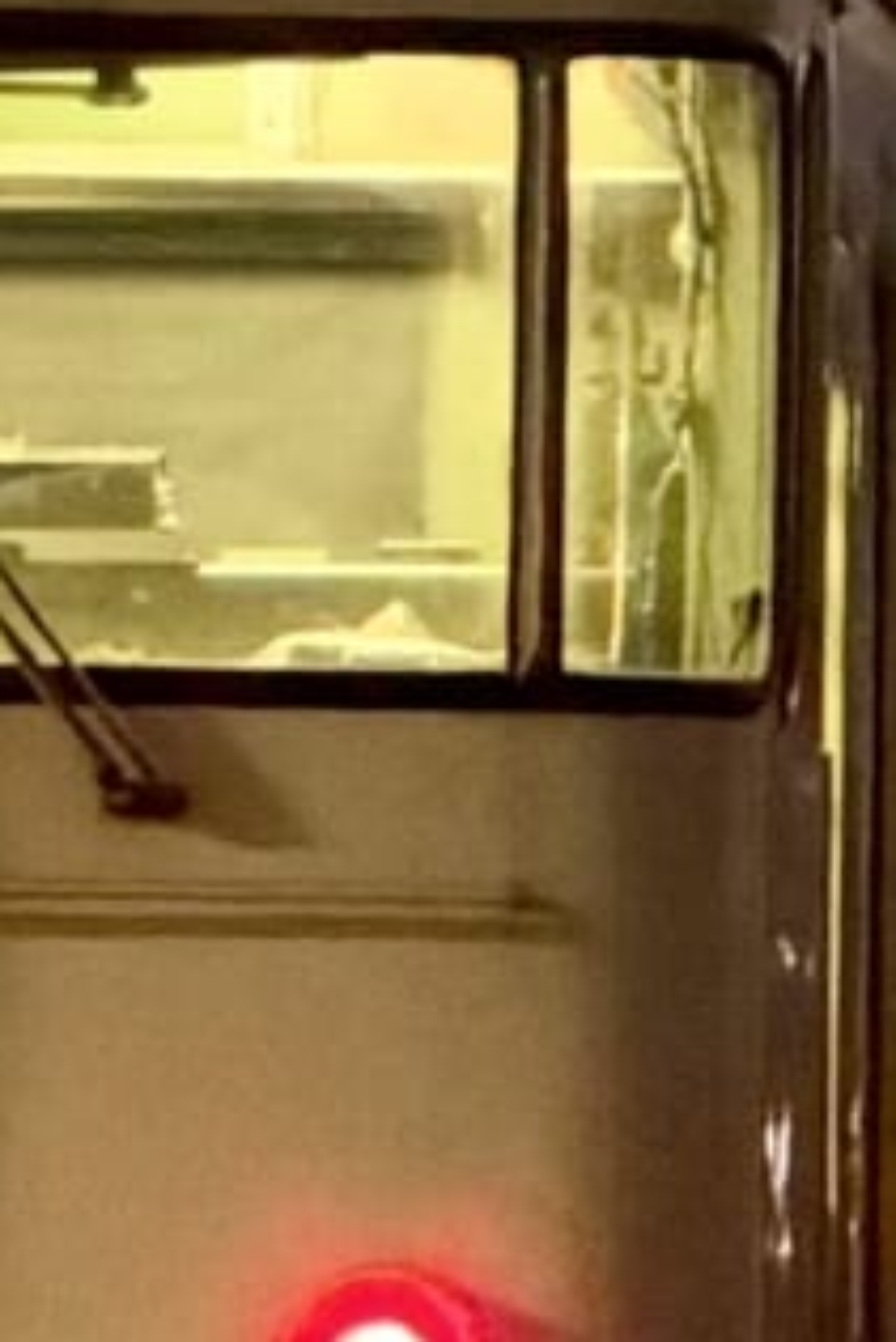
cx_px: -1295
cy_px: 1283
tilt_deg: +0.3
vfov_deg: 2.4
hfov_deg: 1.6
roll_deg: +0.2
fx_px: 31398
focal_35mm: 842
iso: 2000
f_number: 2.8
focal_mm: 16.89
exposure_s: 1/30
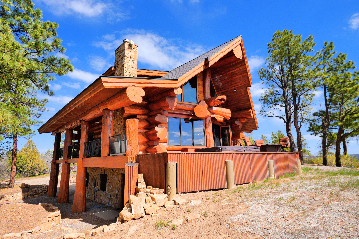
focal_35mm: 18
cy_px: 120
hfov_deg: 90.0
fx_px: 179
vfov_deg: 67.4
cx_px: 180
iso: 800
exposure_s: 1/1000
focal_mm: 9
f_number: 5
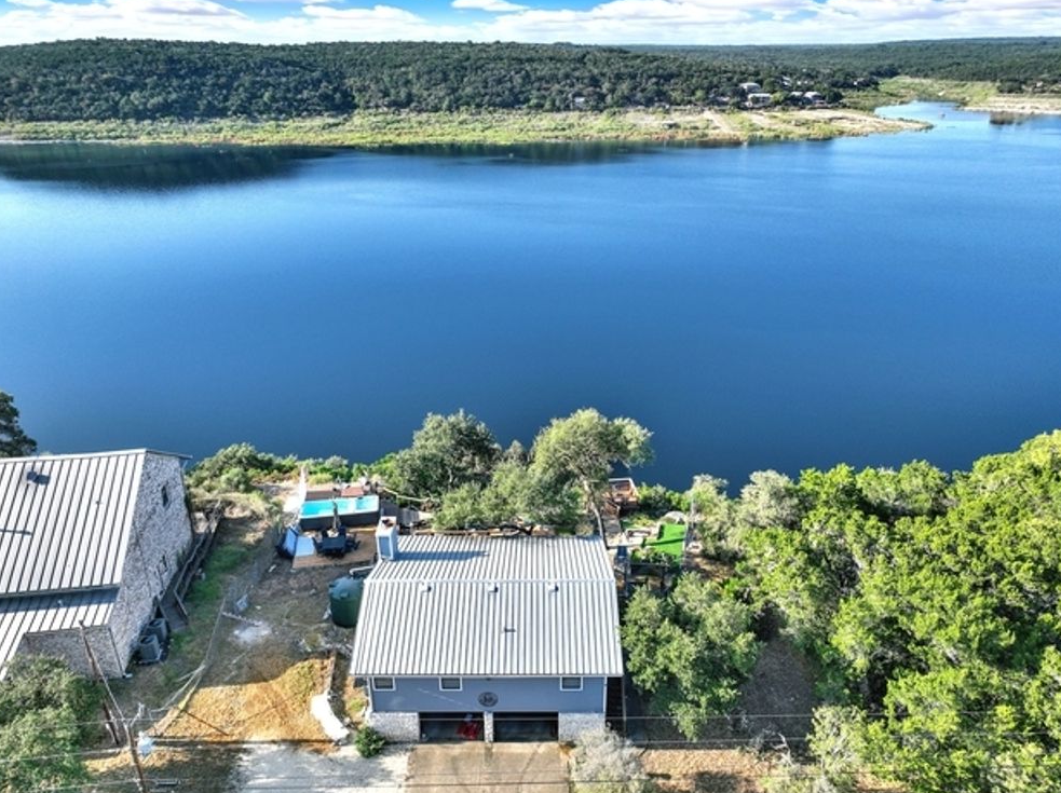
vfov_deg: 54.8
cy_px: 399
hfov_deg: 69.4
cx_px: 523
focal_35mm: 25
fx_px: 765
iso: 130
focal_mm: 12.29
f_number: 2.8
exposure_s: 1/1600
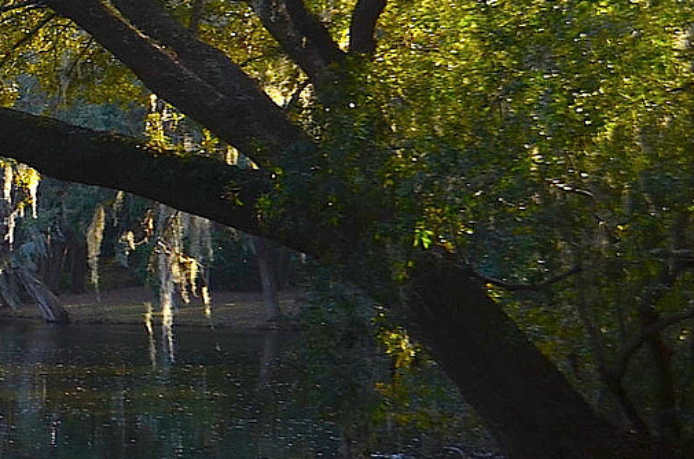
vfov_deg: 11.9
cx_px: -378
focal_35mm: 114
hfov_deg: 16.3
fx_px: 2192
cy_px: 361
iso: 200
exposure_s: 1/160
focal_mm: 24
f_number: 6.3
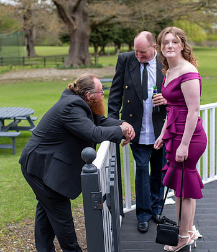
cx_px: 102
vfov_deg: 34.4
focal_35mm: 53
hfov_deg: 29.8
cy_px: 139
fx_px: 408
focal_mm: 35
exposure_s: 1/320
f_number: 2.5
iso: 100
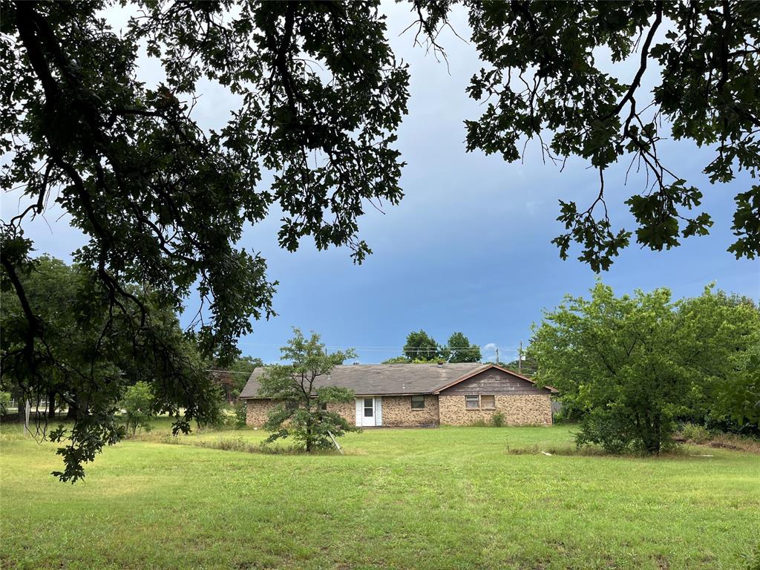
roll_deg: +1.4
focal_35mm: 26
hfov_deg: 67.3
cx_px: 380
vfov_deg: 53.1
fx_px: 571
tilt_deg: +8.9
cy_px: 285
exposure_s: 1/1923
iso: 50
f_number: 1.6
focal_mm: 5.1
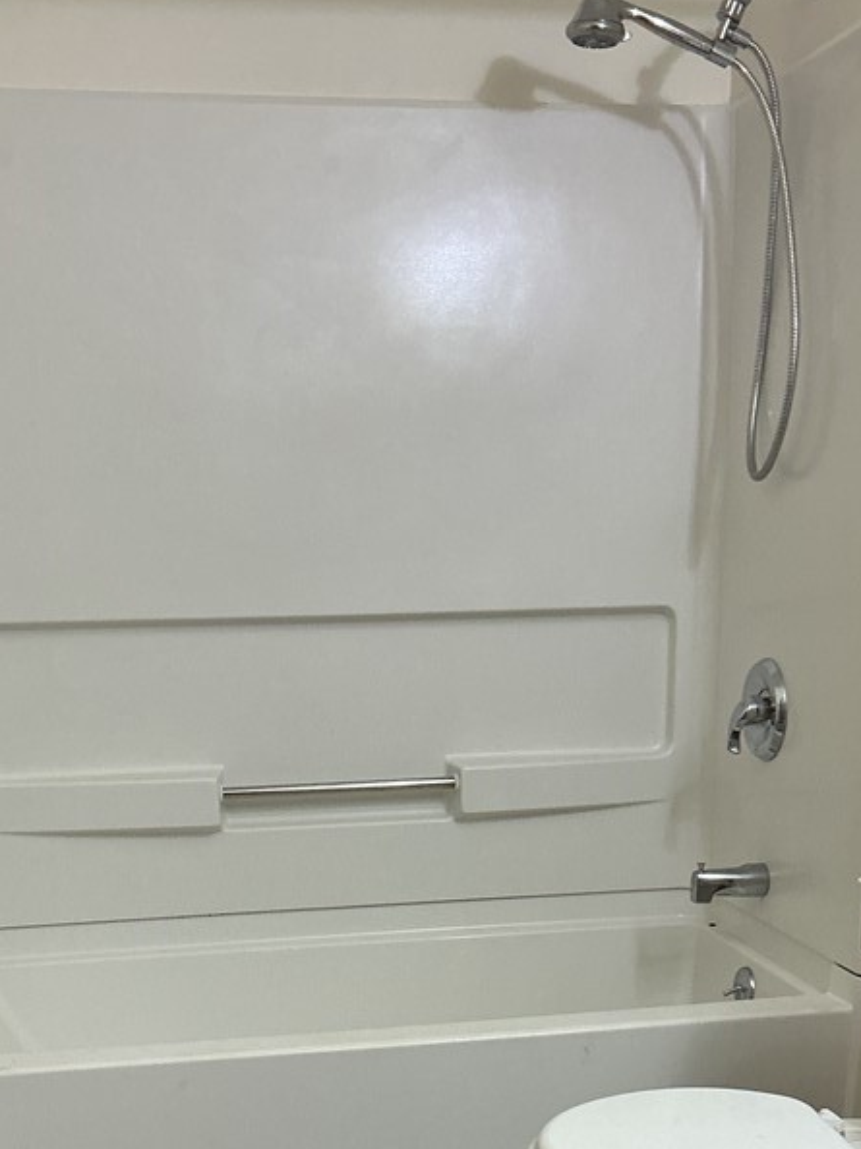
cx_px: 414
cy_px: 979
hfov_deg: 29.1
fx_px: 1659
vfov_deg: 36.4
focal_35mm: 50
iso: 80
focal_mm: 3
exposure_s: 1/60
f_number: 1.8
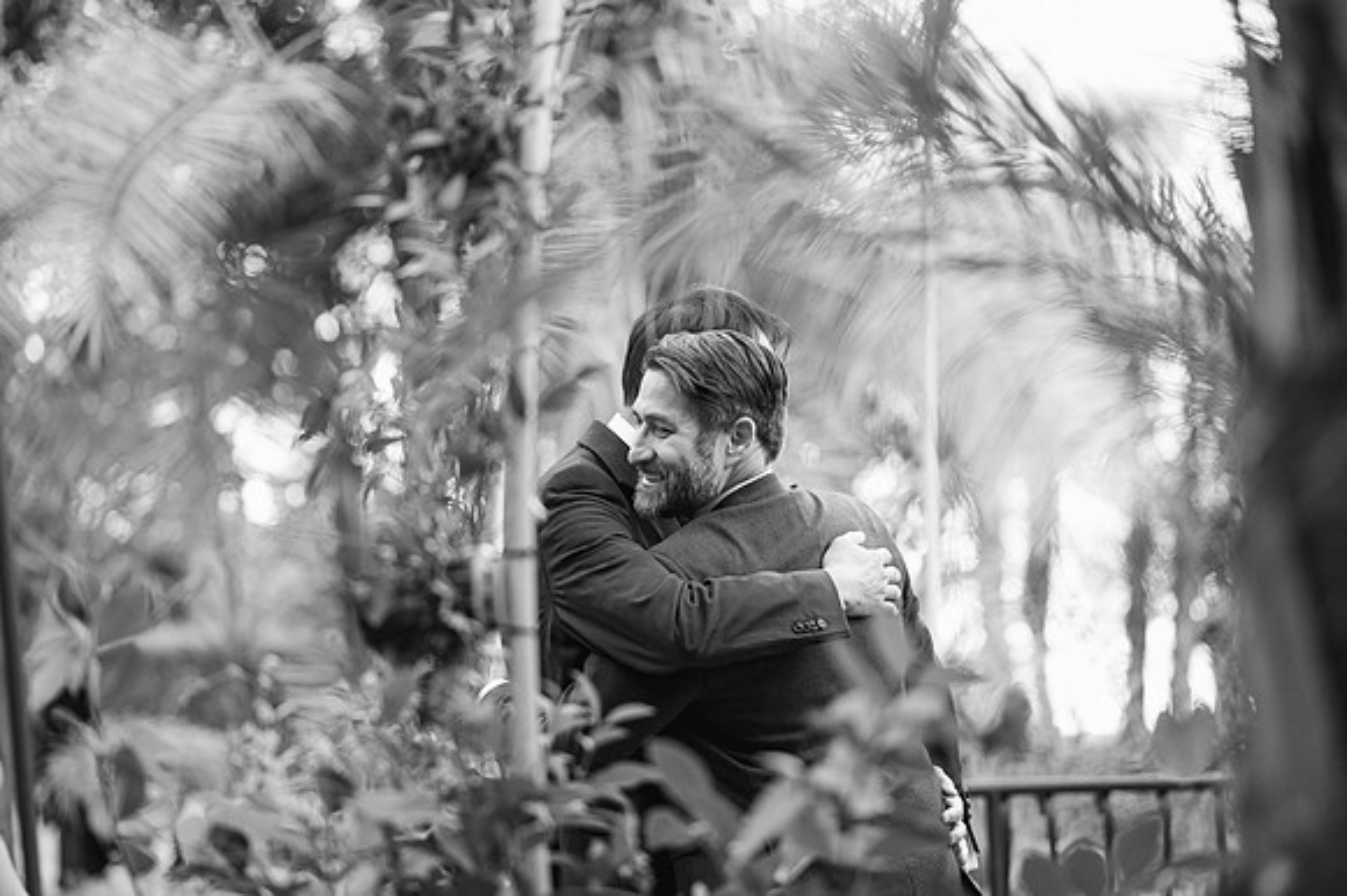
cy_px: 448
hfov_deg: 23.9
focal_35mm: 85
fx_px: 3178
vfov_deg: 16.1
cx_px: 674
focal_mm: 85
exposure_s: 1/640
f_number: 2
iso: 800
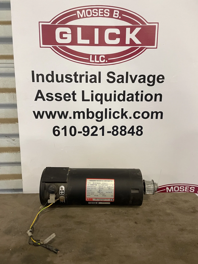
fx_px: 198
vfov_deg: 67.3
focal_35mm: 26
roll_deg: -0.6
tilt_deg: -9.0
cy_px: 132
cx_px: 99
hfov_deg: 53.1
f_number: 1.6
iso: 400
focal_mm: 4.2
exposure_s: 1/40
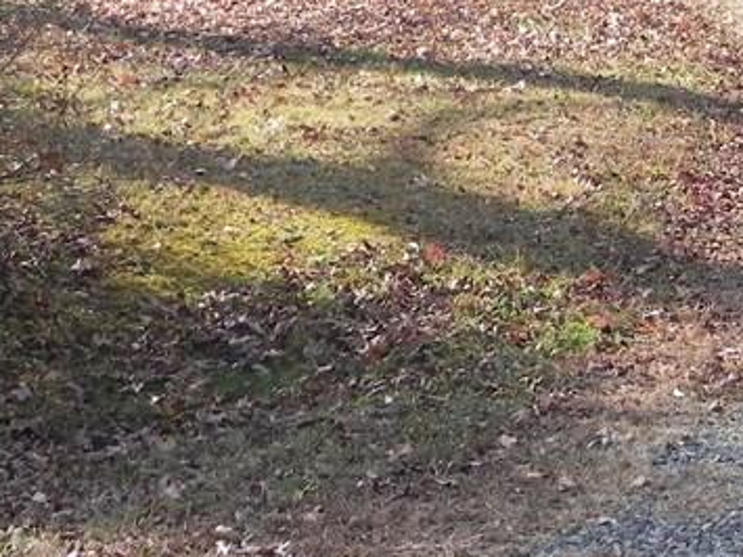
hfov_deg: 12.7
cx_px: 988
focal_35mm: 150
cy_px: -92
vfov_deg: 9.8
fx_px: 3219
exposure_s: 1/196
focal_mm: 9.2
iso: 160
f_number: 5
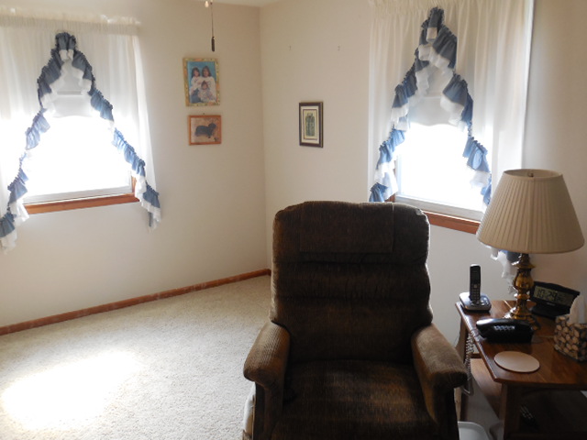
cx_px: 294
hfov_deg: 60.0
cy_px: 220
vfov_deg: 46.8
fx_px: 509
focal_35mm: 30
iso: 320
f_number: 3.8
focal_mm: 5.3
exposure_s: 1/30
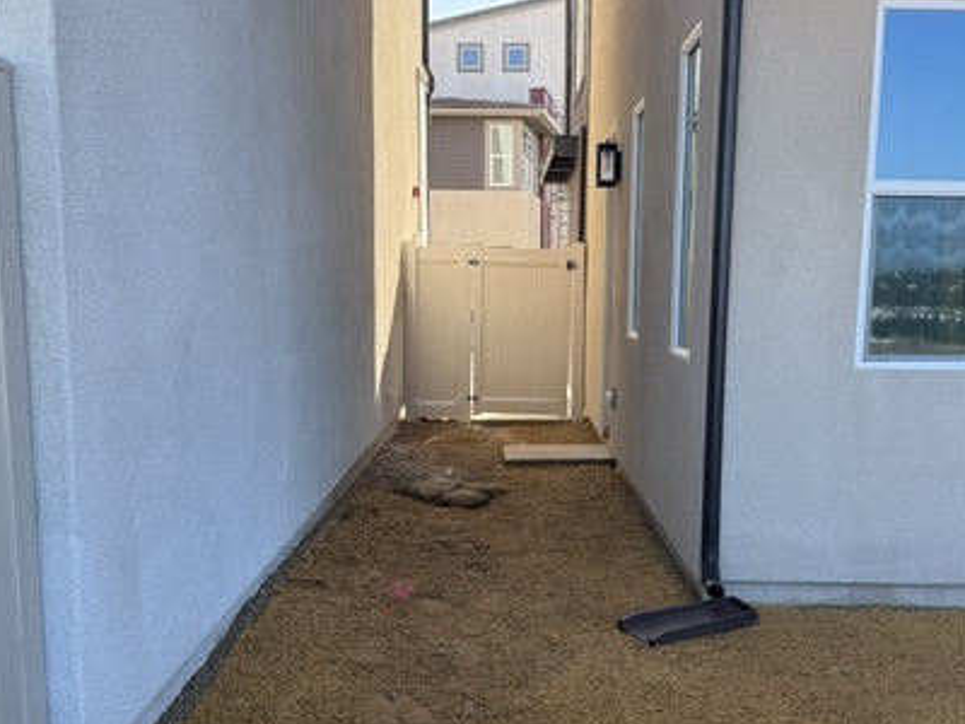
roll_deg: -0.4
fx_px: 1115
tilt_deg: -7.0
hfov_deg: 46.6
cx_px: 561
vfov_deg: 35.8
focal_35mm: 40
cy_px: 446
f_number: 1.78
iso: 80
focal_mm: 6.76
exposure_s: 1/840
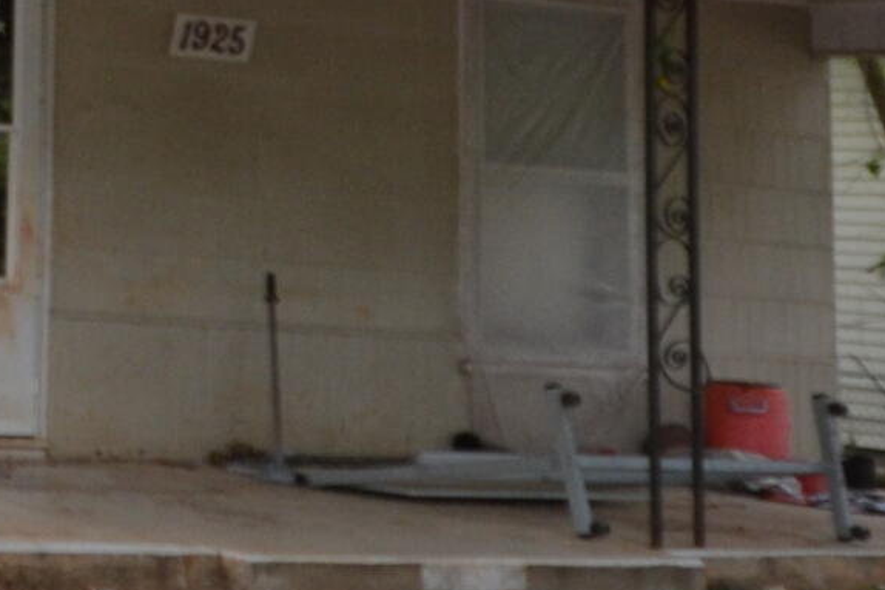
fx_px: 2311
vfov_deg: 14.1
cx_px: -890
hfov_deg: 16.5
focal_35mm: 94
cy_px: -139
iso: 400
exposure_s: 1/100
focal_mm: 12
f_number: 5
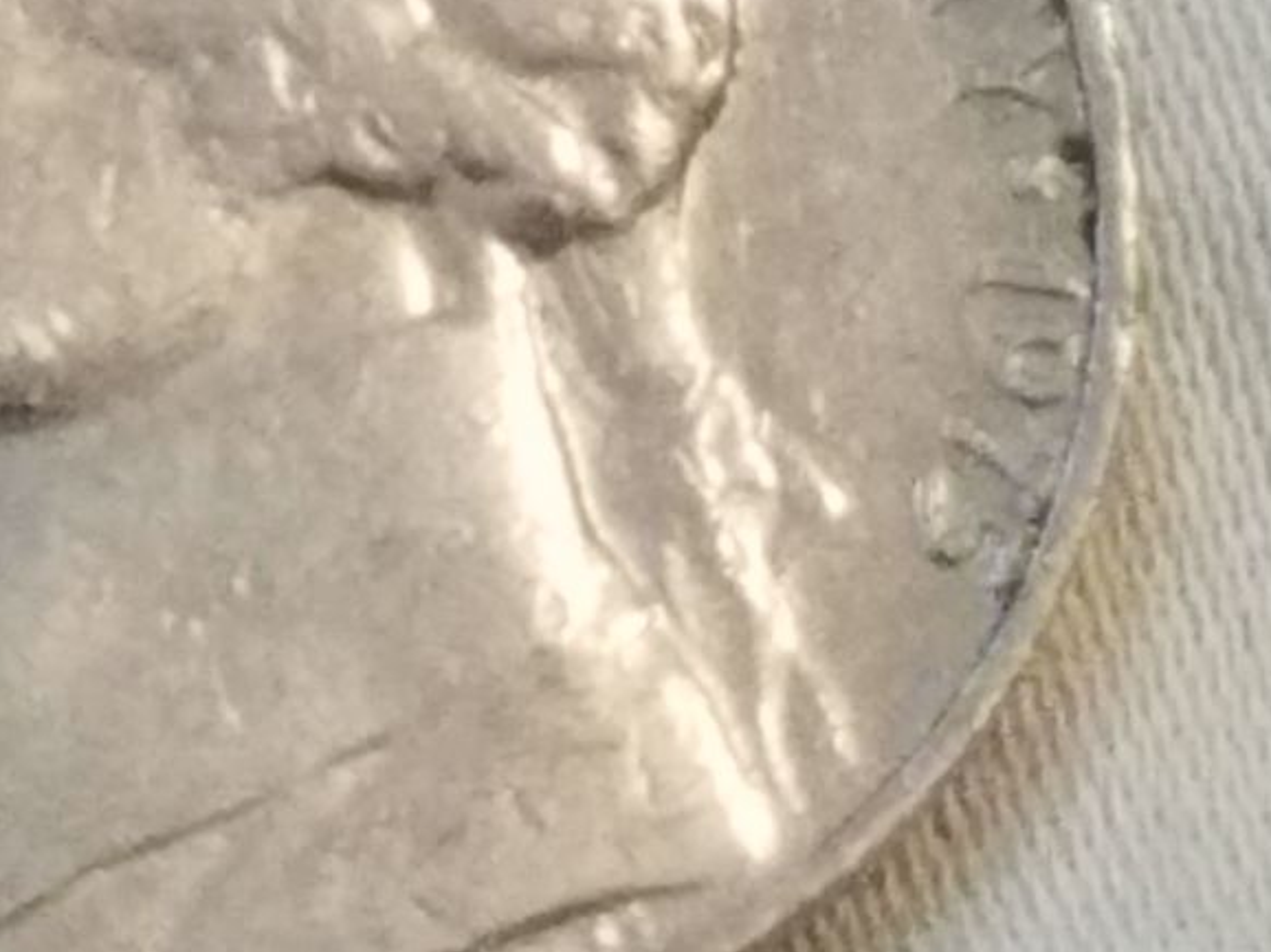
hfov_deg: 40.7
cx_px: 288
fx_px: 1652
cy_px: 281
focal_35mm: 45
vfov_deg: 31.8
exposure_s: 1/60
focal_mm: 4.2
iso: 640
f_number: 1.7
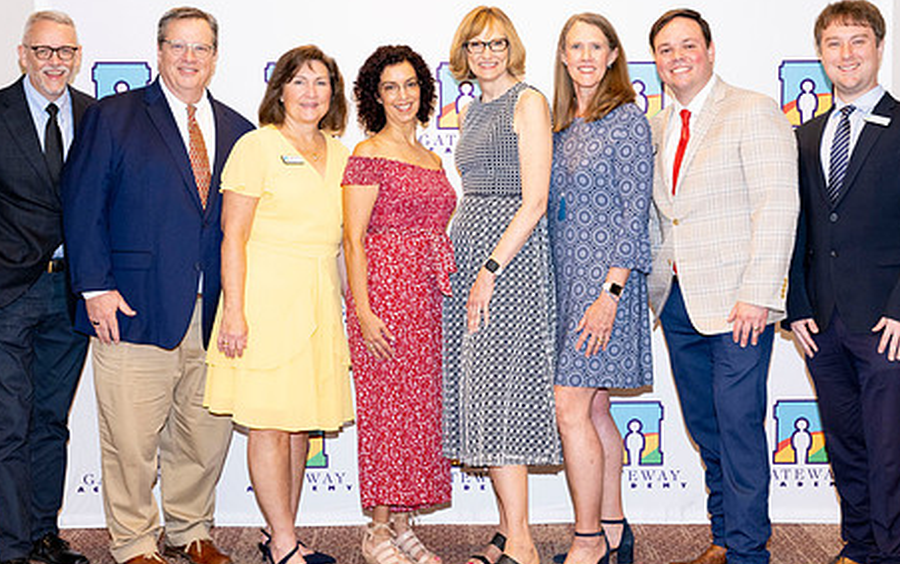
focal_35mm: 63
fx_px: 1546
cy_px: 260
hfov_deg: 32.4
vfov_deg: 20.7
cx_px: 495
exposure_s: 1/200
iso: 800
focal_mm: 42
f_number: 5.6
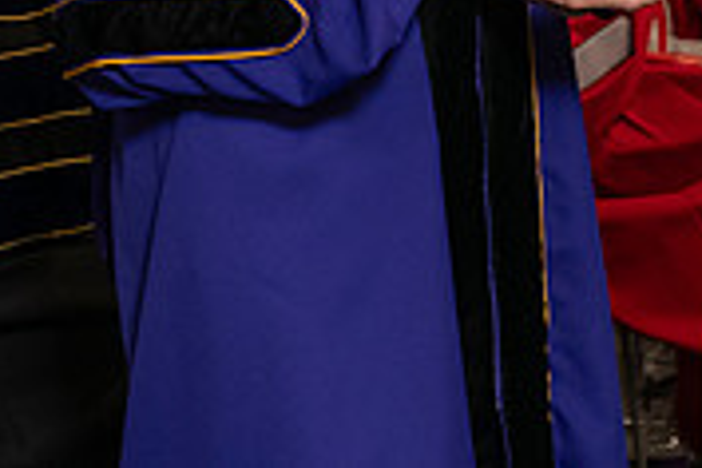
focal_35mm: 230
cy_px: -295
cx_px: 496
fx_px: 4485
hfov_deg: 8.9
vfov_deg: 5.9
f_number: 5
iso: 2000
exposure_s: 1/125
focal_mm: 70
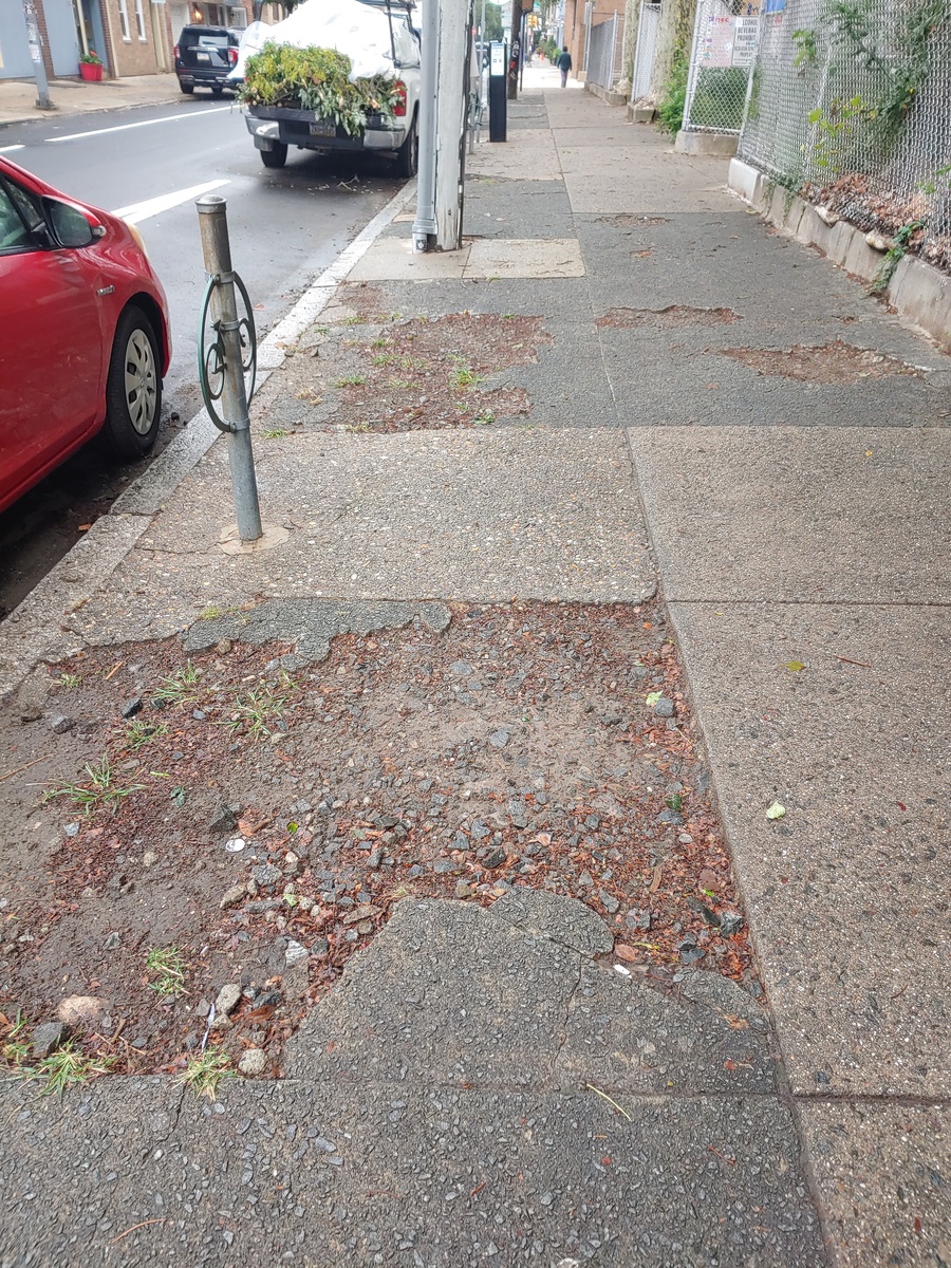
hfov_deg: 54.9
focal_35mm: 25
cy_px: 634
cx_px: 476
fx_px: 916
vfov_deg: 69.4
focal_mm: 4.23
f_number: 1.5
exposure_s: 1/120
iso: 50
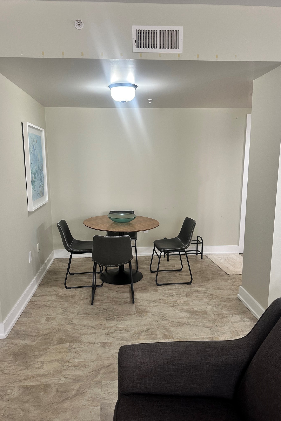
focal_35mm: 25
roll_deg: -1.0
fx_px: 293
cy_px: 210
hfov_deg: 51.3
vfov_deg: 71.5
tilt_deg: -9.2
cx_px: 137
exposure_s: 1/60
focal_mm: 6.86
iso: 160
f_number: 1.78
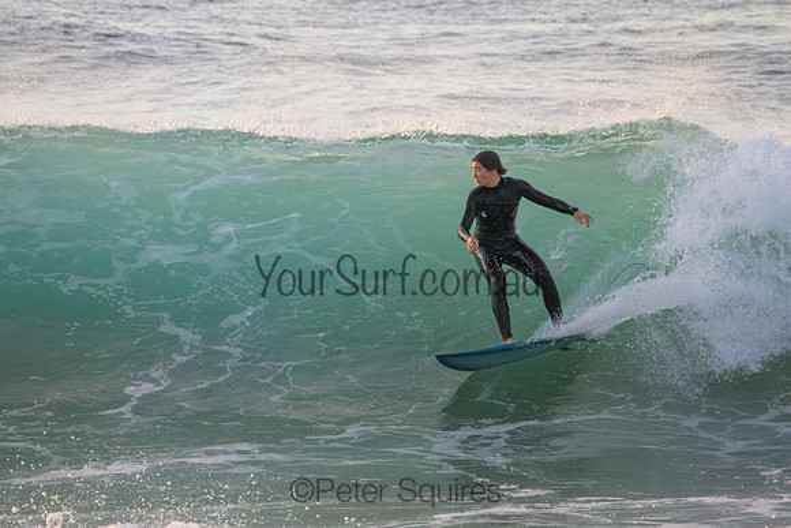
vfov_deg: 1.4
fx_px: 22323
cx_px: 365
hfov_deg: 2.0
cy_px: 193
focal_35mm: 1016
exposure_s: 1/1600
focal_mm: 800
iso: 5000
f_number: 11
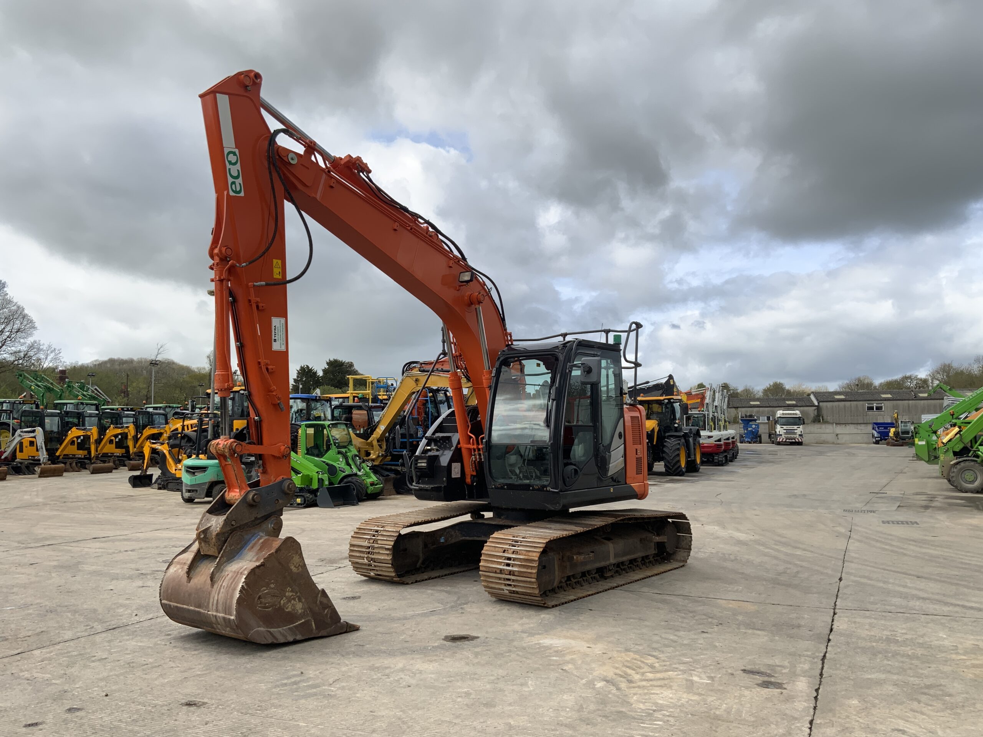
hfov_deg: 61.7
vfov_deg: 48.2
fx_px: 824
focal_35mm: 29
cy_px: 368
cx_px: 492
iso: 16
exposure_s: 1/620
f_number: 1.8
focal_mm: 3
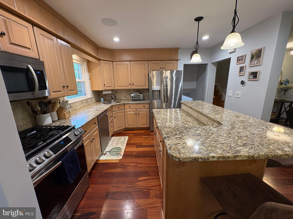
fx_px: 119
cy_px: 110
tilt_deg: -12.8
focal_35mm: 14
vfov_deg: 85.7
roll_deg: +1.6
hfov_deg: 102.1
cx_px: 146
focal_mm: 2.22
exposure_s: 1/60
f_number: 2.2
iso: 250
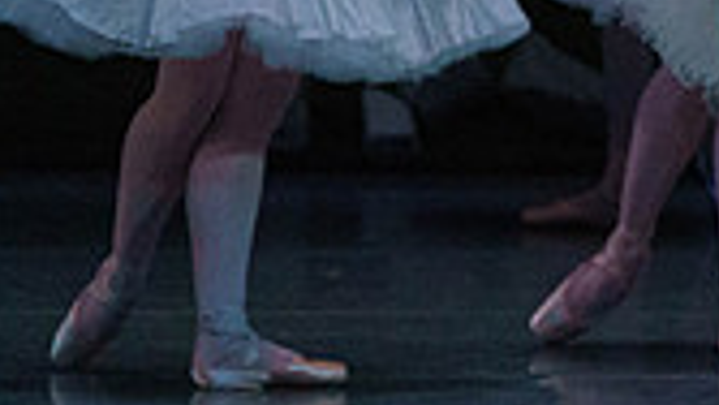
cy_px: -103
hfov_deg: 1.6
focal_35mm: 1324
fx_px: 25246
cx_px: 990
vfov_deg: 0.9
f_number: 5.6
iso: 8000
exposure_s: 1/250
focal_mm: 364
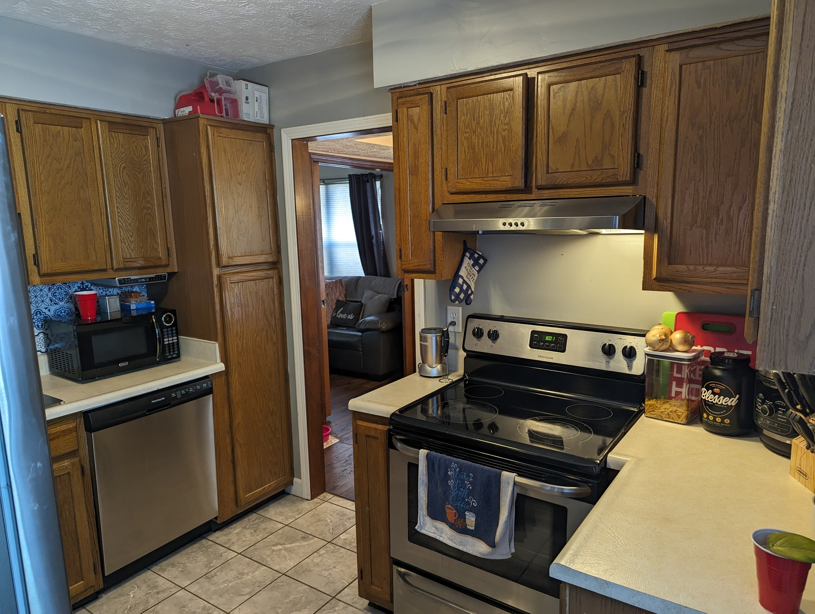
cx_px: 408
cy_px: 307
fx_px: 566
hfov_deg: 71.5
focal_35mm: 24
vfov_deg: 56.9
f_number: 1.85
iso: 340
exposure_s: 1/120
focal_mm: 6.81
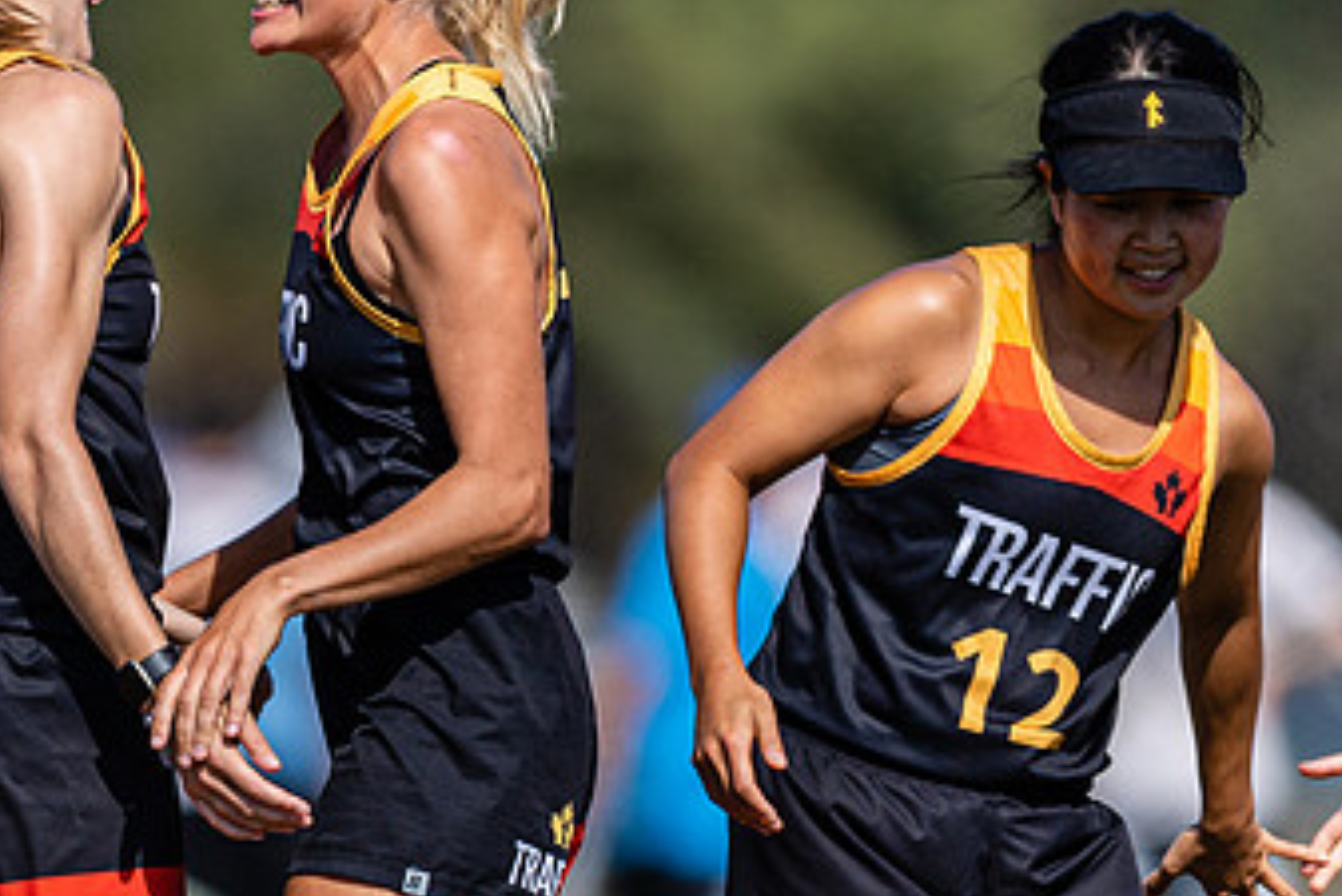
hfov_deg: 2.0
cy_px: 526
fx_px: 37851
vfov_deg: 1.4
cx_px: 128
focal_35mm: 1015
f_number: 2.8
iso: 100
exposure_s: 1/3200
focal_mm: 400
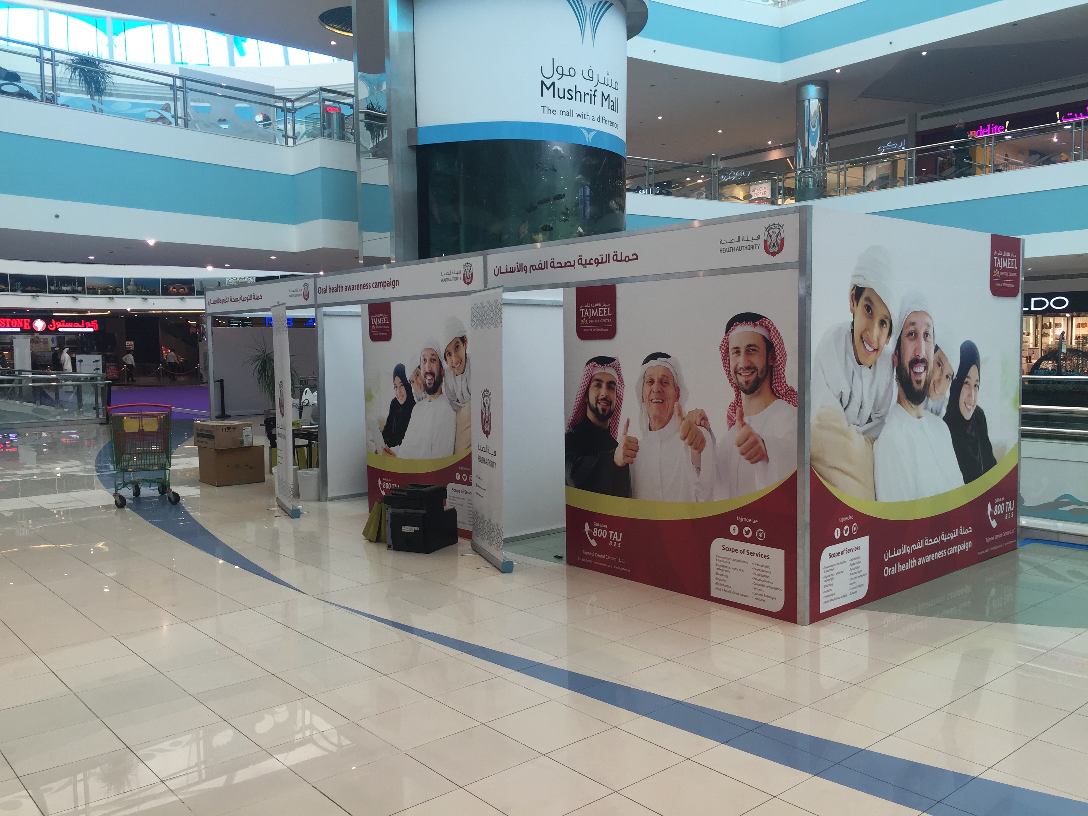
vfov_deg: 48.2
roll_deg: +0.7
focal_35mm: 29
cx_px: 544
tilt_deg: -4.0
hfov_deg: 61.7
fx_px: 911
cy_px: 408
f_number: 2.2
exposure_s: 1/100
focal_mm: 4.15
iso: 40
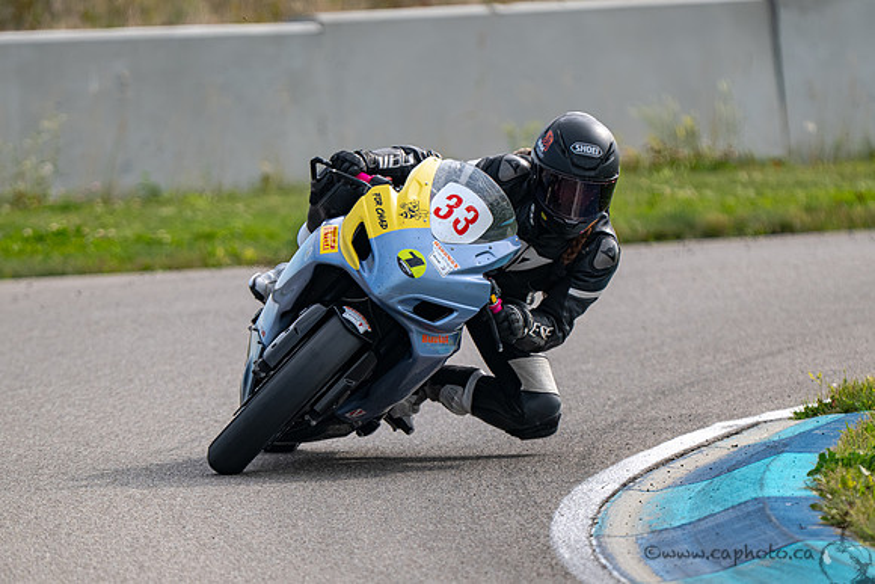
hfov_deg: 2.6
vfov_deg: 1.7
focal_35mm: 800
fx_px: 19446
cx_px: 474
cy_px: 362
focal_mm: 600
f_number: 6.3
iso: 360
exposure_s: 1/1250
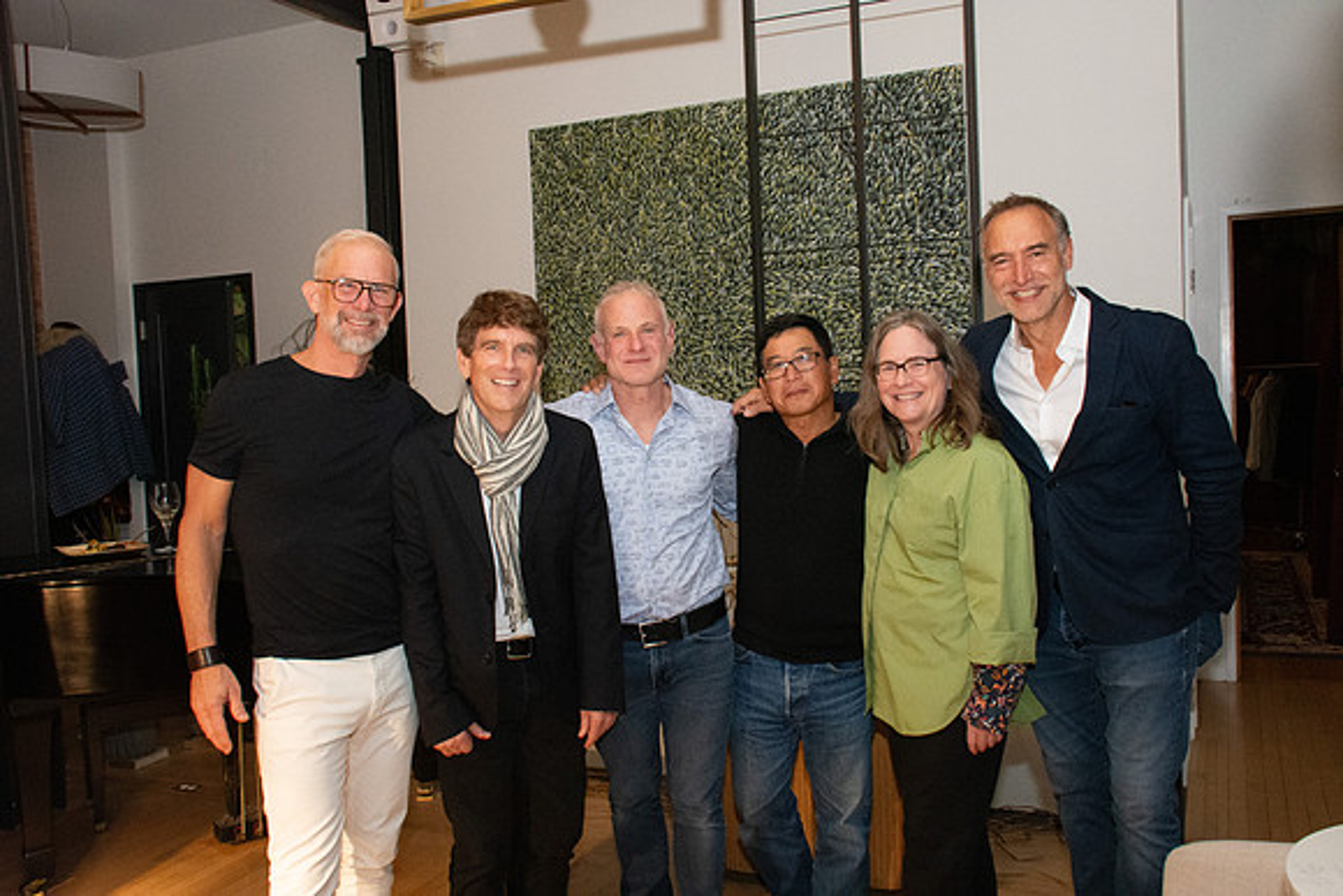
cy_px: 448
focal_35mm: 33
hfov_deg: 57.2
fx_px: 1231
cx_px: 672
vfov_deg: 40.0
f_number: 11
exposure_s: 1/125
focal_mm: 22
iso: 5000
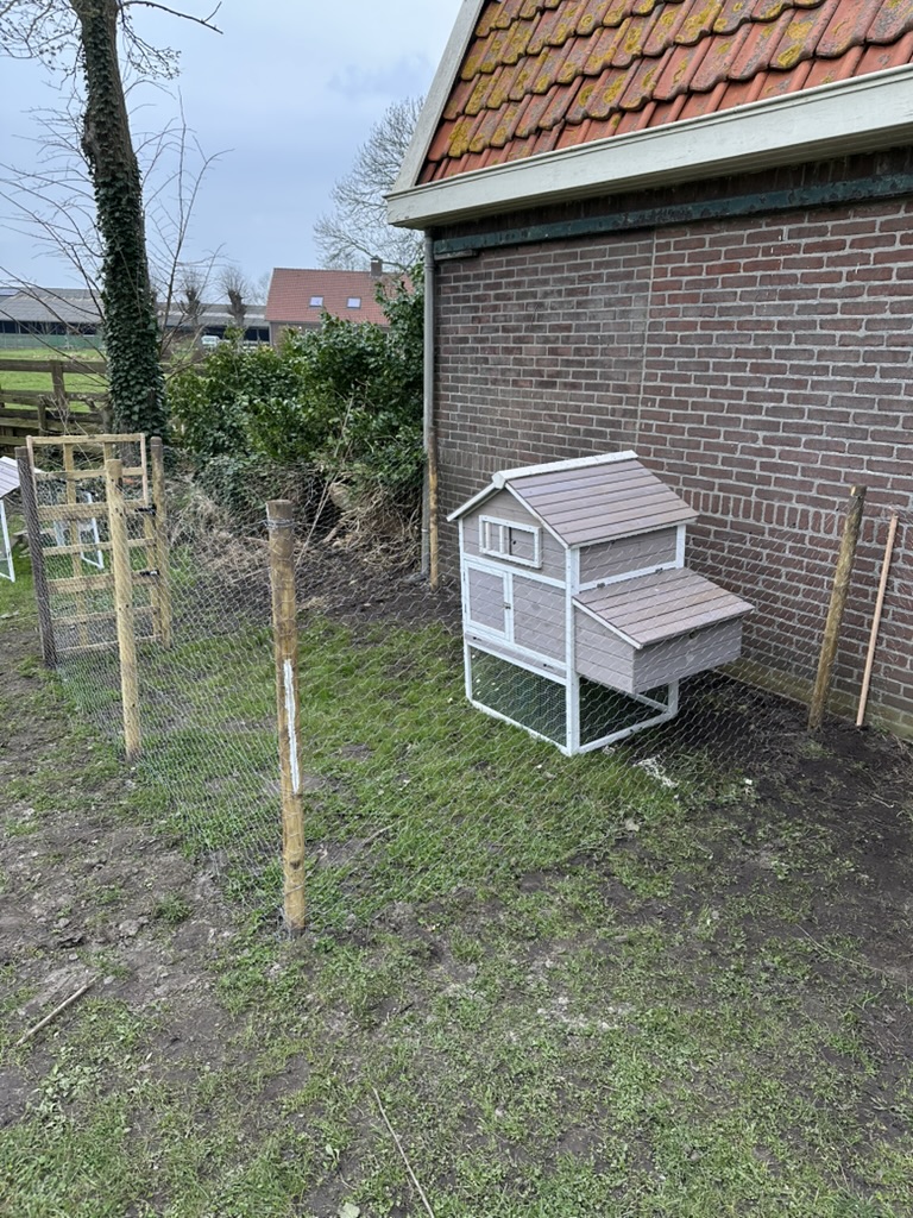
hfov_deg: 56.8
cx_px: 456
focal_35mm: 24
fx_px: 844
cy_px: 609
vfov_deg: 71.6
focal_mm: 6.86
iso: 80
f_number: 1.78
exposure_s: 1/501
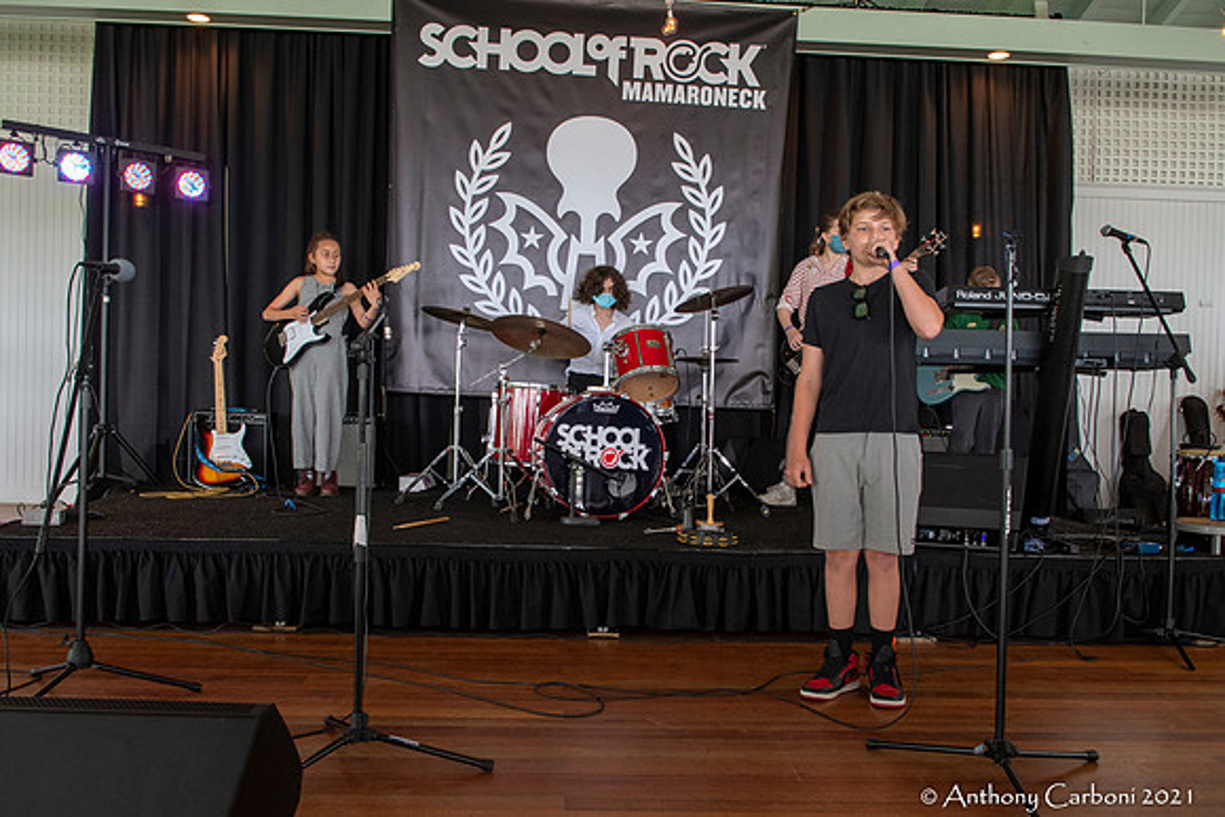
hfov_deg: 61.9
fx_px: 1021
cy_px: 408
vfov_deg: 43.6
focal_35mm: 30
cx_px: 612
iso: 800
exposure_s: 1/60
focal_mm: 20
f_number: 5.6
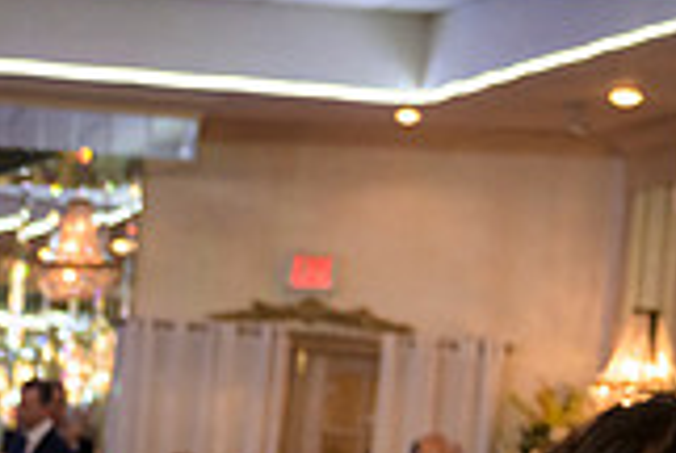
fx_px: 2709
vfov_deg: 9.3
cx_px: -235
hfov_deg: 13.6
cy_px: 690
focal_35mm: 144
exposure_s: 1/125
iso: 1000
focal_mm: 40
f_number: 3.2
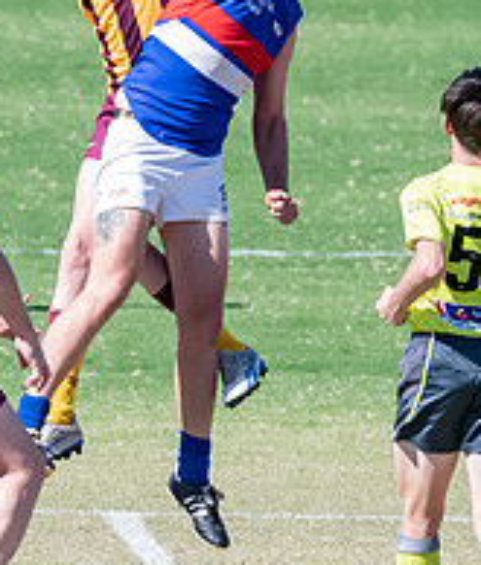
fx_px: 27847
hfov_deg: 1.0
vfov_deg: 1.2
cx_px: 149
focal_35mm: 1623
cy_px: 200
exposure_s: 1/2000
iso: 1000
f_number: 8
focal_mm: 320
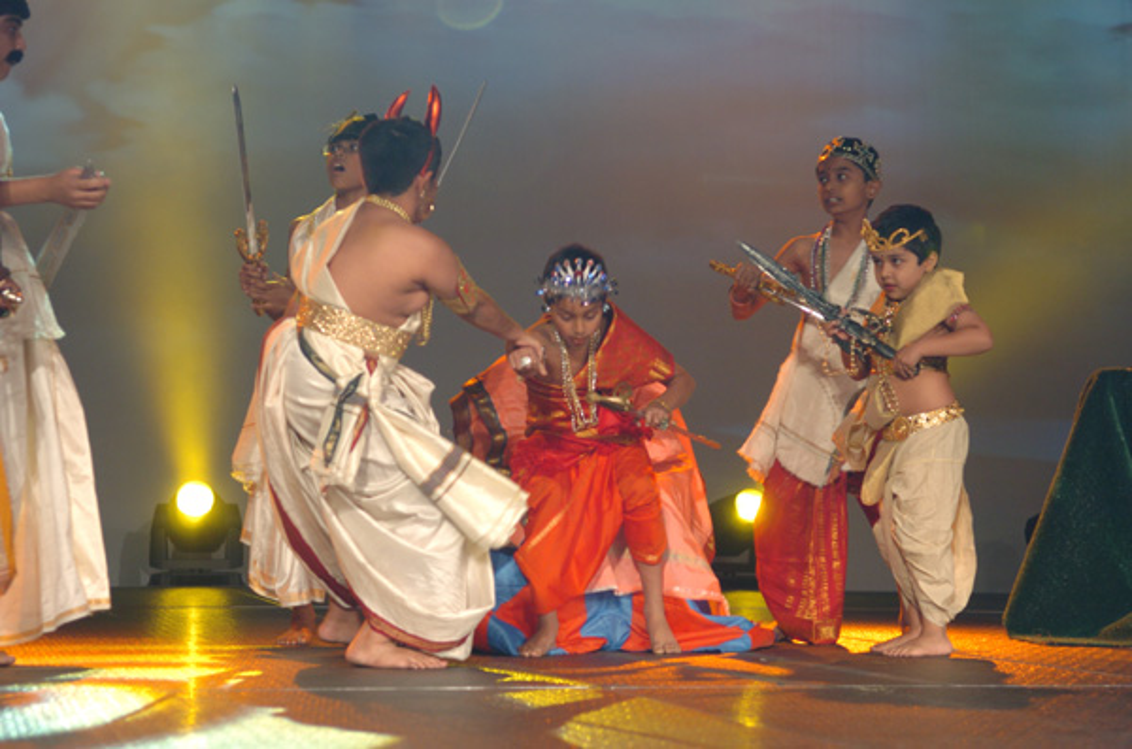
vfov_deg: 16.5
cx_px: 566
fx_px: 2588
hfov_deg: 24.7
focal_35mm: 82
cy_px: 374
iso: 400
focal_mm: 55
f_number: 2.8
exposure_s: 1/80
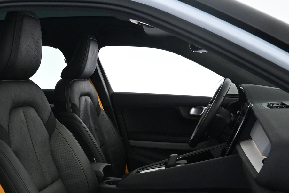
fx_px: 345
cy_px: 168
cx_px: 90
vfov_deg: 30.1
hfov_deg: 44.6
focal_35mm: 43
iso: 4000
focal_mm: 16
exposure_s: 1/100
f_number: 5
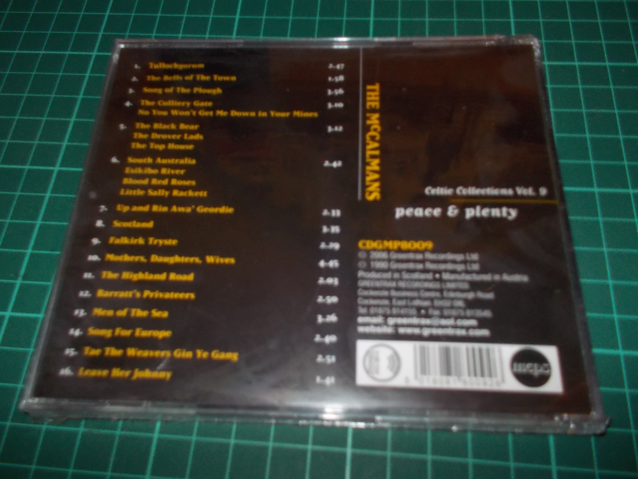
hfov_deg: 61.7
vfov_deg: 48.2
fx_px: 534
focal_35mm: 29
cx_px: 319
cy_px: 240
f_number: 3.3
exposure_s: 1/30
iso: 200
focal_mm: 4.1
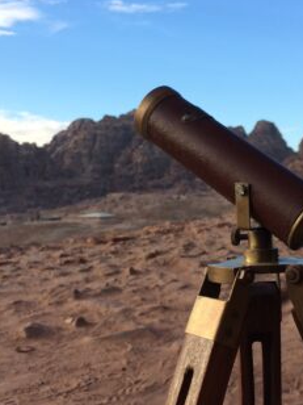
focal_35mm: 52
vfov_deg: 36.8
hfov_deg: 28.0
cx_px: 174
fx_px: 607
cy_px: 219
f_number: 2.2
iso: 32
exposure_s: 1/720
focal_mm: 4.12
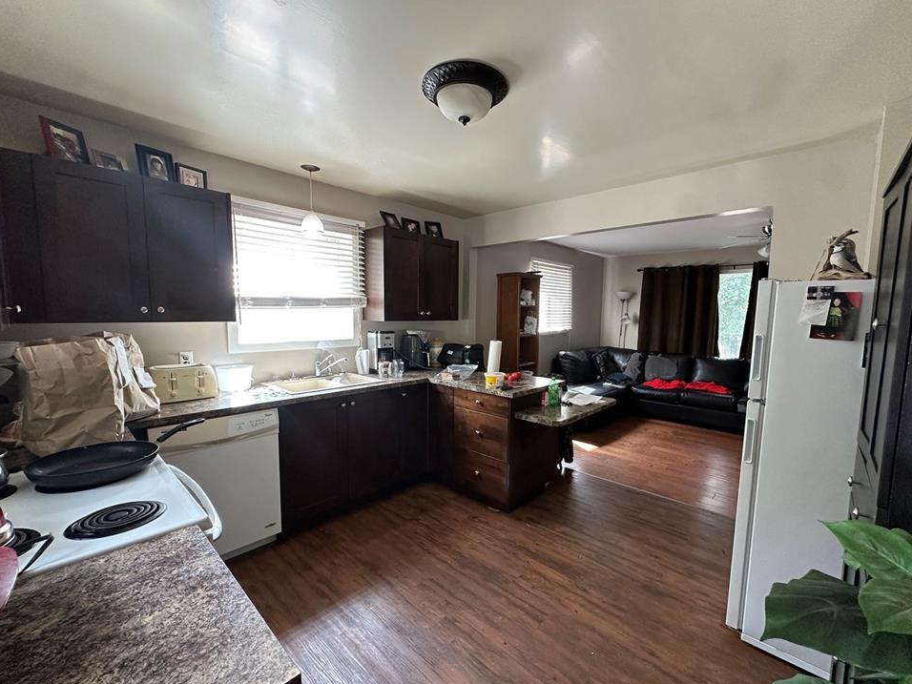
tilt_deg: -5.4
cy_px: 352
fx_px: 395
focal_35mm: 15
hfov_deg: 98.1
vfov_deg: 81.7
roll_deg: -0.8
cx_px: 478
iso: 200
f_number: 2.2
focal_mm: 2.22
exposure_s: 1/99
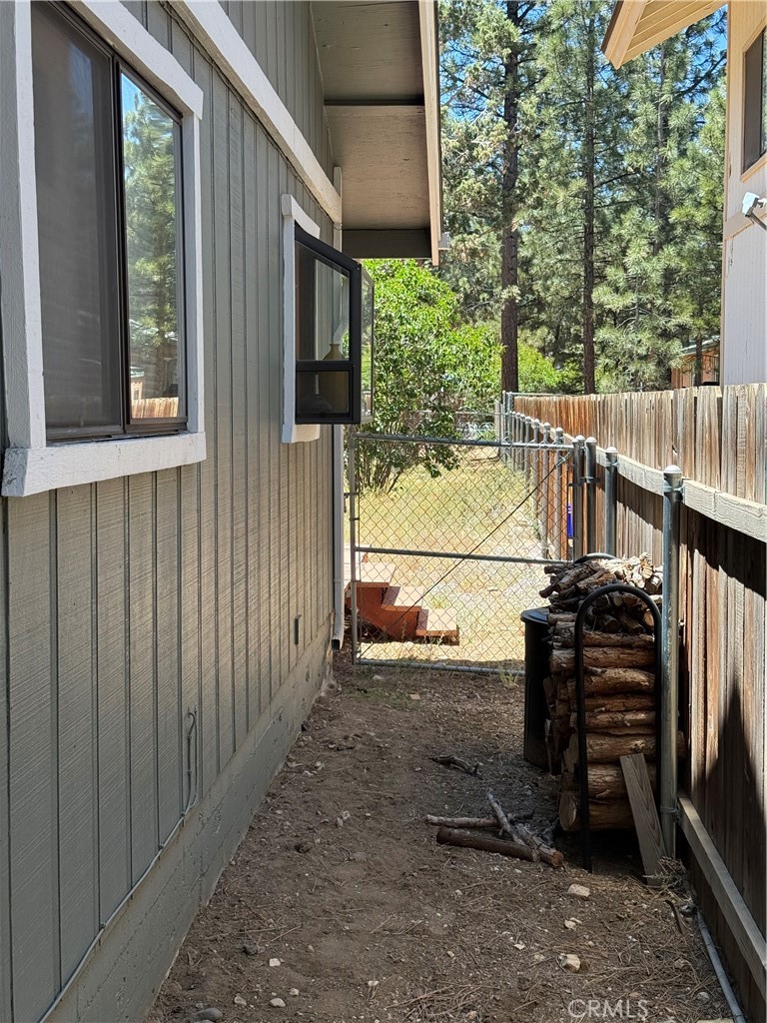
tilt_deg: -3.7
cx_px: 384
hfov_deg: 30.3
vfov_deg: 39.7
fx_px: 1418
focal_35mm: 48
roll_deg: +0.3
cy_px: 512
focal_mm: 6.76
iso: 80
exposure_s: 1/733
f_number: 1.78
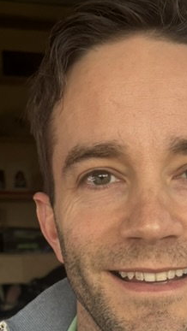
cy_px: 317
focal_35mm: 75
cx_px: 163
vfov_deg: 26.9
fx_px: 660
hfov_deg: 15.9
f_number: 1.6
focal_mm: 5.96
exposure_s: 1/60
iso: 250
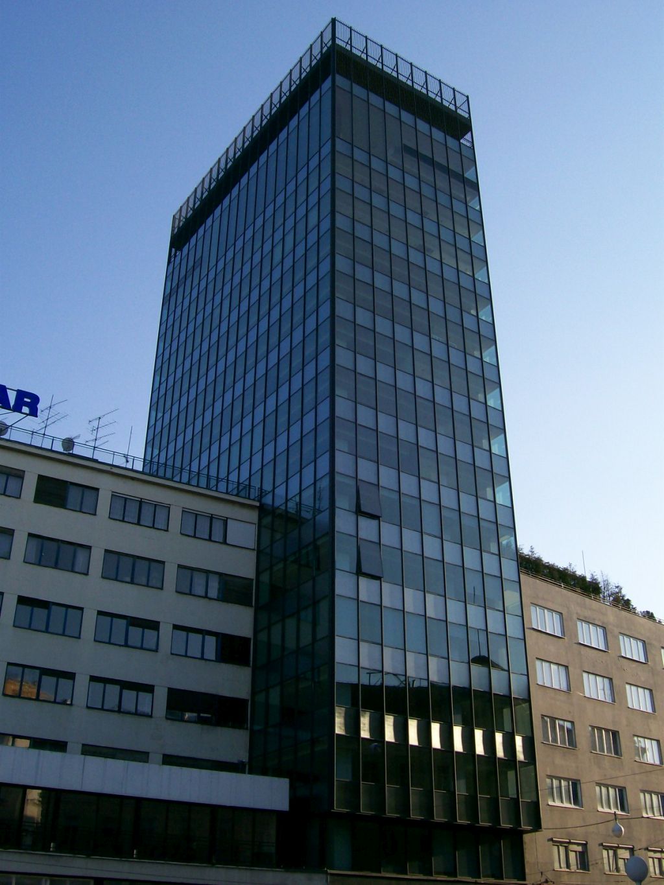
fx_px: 921
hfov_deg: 39.7
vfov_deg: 51.4
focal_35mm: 36
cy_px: 442
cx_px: 332
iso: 80
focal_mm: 6
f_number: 4.8
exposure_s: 1/296
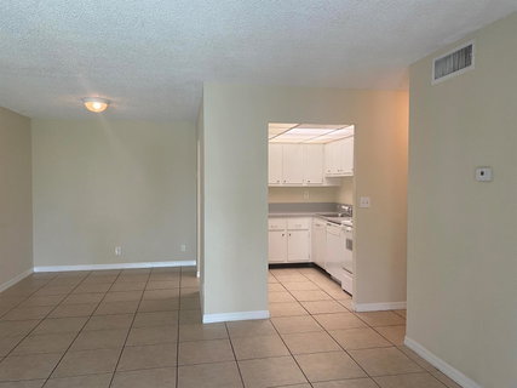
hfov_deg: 67.3
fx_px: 388
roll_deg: -0.5
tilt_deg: +1.7
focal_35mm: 26
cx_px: 258
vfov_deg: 53.0
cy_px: 194
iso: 80
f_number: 1.8
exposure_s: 1/60
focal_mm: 4.25
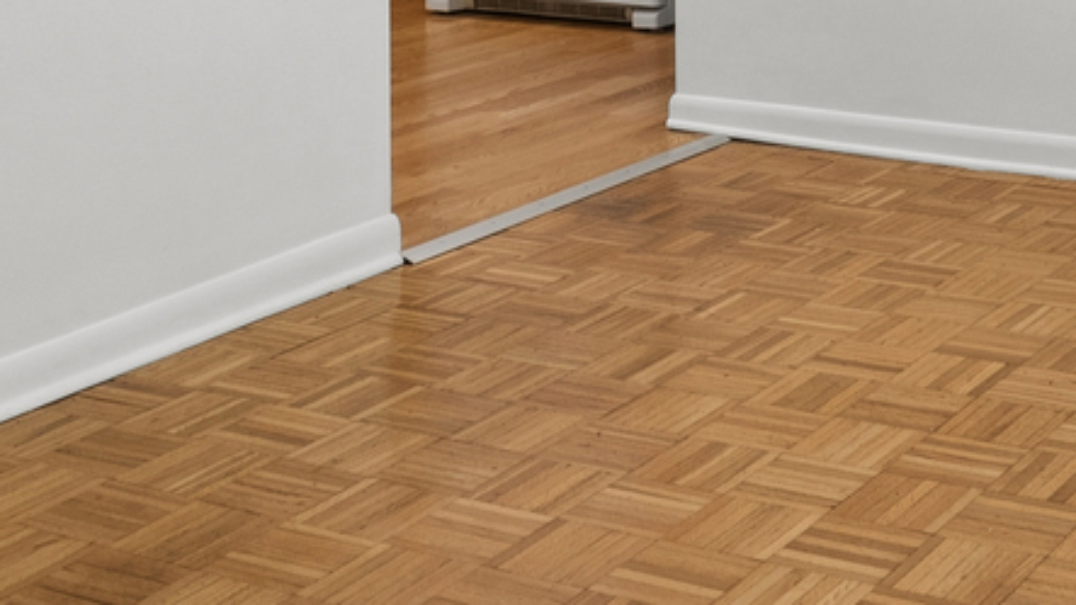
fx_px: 1968
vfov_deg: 15.8
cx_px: 967
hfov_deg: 29.3
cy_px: -340
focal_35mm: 69
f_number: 8
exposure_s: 1/8
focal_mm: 12
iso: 200
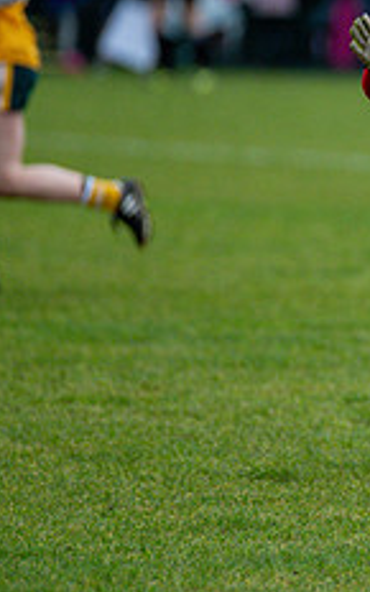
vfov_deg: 2.7
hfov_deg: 1.7
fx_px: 12359
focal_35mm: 766
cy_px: 200
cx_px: 669
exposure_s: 1/1000
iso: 1800
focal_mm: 300
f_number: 2.8
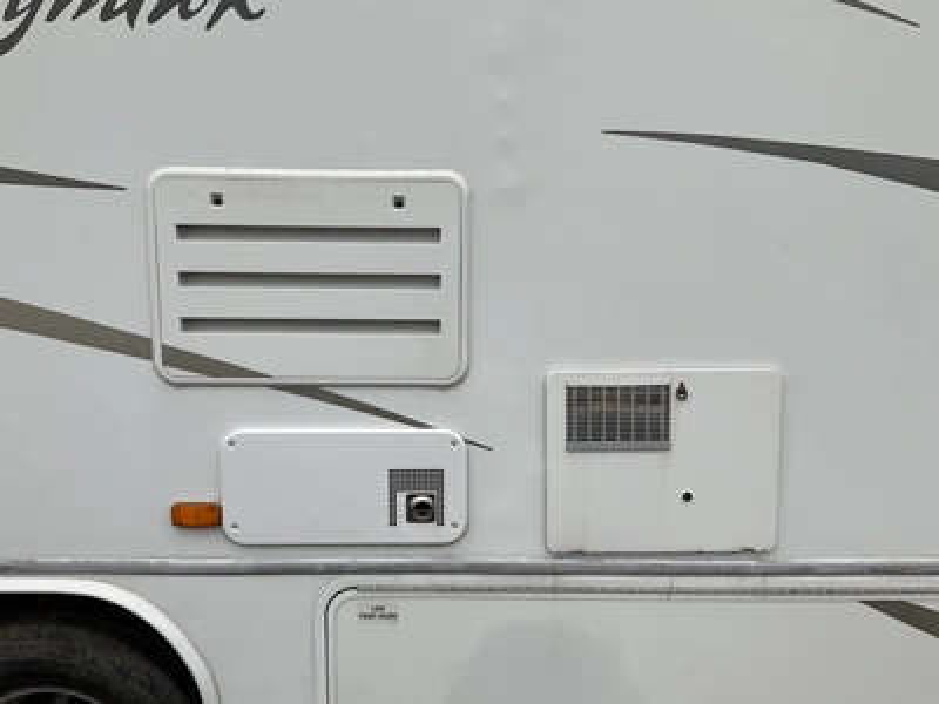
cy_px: 352
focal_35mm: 29
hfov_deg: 61.7
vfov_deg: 48.2
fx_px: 787
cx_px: 470
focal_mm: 3
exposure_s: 1/1848
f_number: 1.8
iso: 25
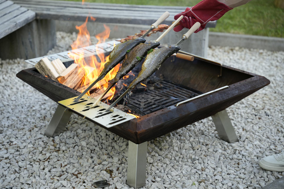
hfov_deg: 30.7
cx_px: 142
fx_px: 517
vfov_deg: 20.8
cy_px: 94
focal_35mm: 66
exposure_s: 1/160
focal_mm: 65.5
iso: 160
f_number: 3.2
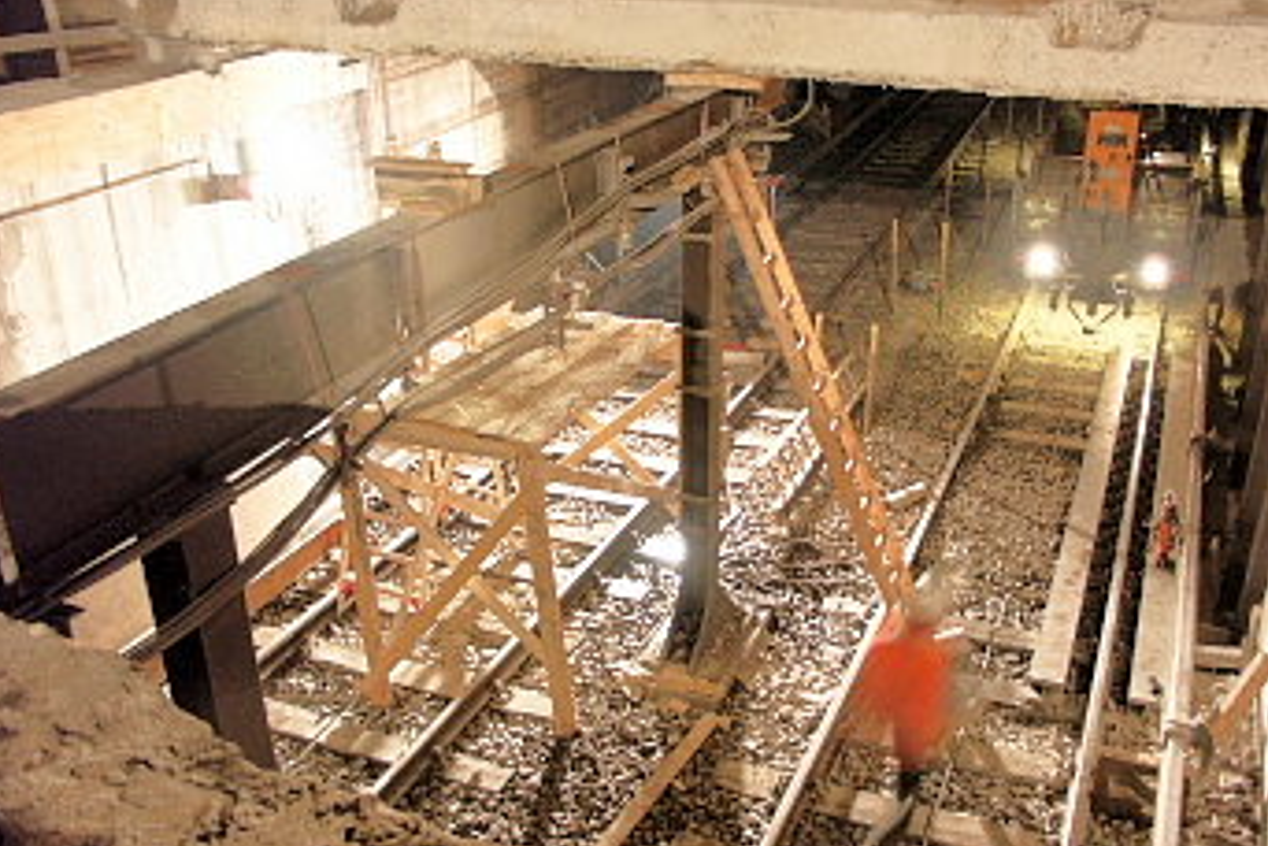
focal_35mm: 33
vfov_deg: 39.9
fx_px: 1162
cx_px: 623
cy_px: 471
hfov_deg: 57.2
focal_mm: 8.15
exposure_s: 1/3
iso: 200
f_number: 2.8
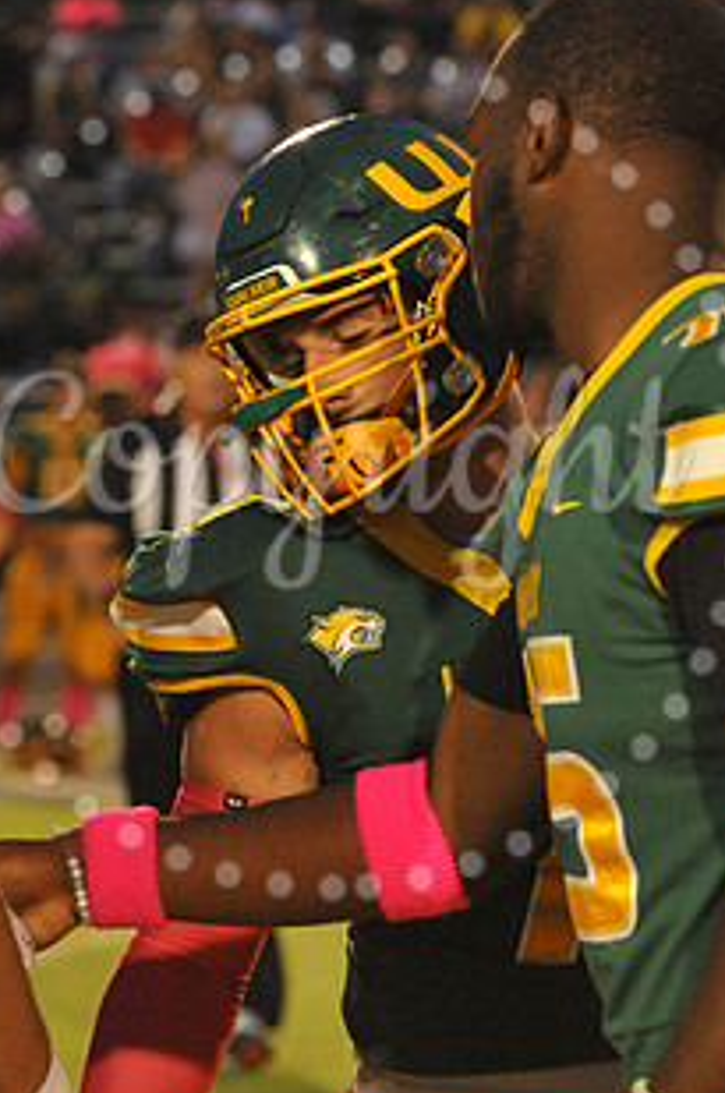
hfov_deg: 5.8
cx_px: 332
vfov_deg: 8.8
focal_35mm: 235
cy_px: 467
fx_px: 7122
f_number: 5.6
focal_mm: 125
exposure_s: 1/200
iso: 4000
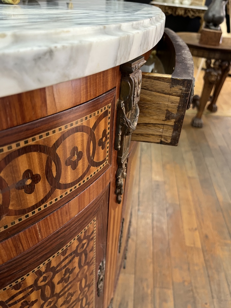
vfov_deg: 67.3
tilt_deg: -35.3
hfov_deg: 53.1
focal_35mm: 26
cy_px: 154
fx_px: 231
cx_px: 116
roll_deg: -4.0
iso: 200
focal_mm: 5.1
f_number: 1.6
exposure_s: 1/50
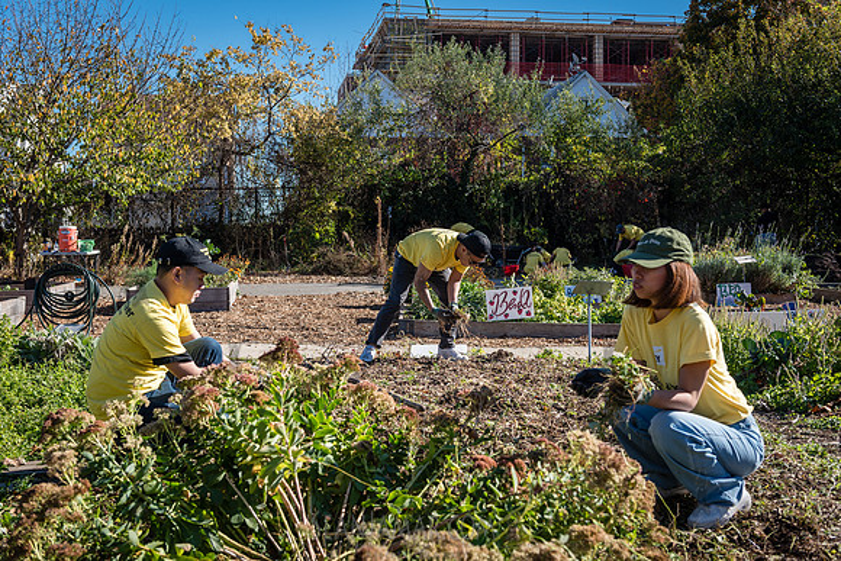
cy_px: 280
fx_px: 937
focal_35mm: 40
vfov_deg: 33.3
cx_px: 420
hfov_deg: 48.3
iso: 100
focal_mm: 40
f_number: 5
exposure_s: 1/400
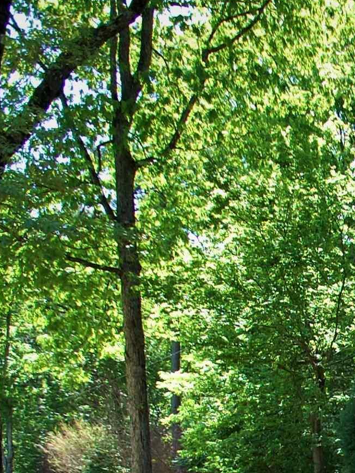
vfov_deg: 35.2
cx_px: 589
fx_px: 684
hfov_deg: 21.8
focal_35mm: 50
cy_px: 452
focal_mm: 10
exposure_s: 1/125
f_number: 5.6
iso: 200
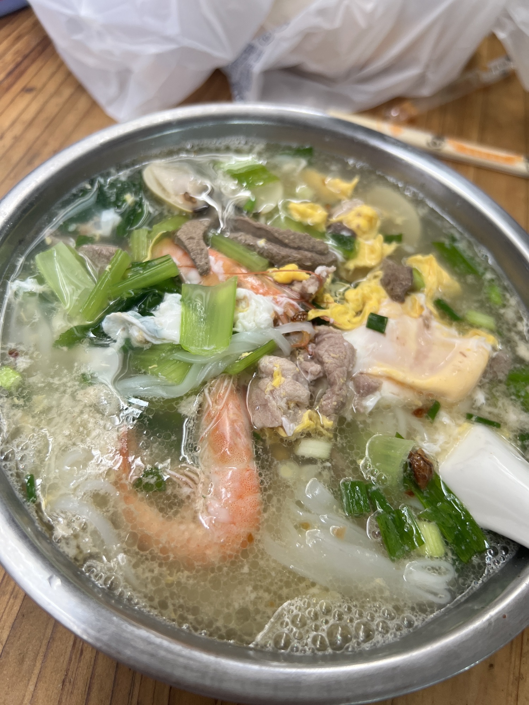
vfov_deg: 67.3
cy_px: 352
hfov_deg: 53.1
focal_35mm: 26
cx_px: 264
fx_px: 530
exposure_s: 1/121
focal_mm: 5.7
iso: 125
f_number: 1.5
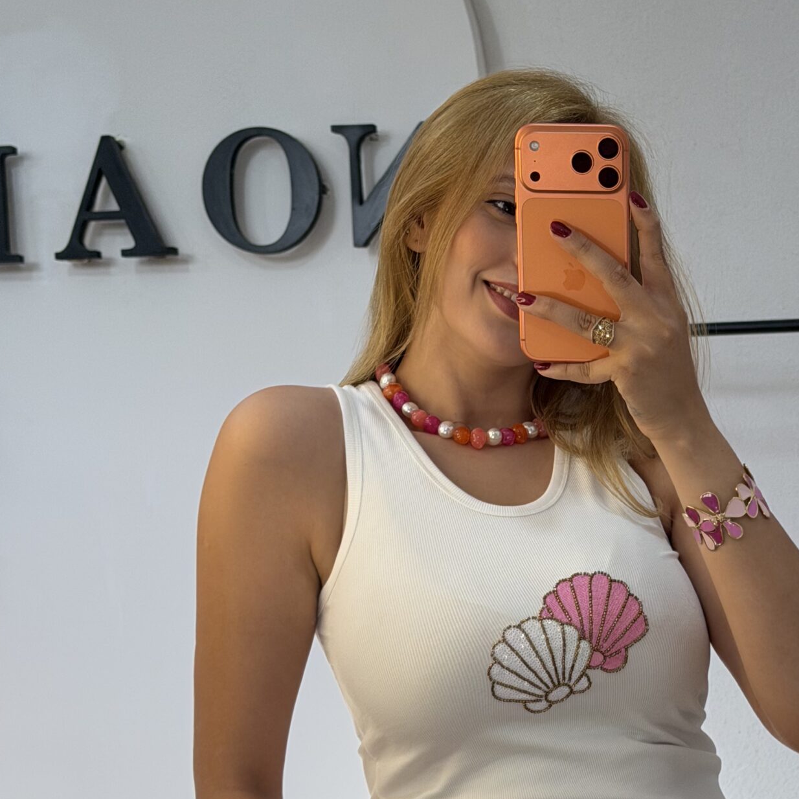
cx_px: 565
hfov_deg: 19.6
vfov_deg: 19.6
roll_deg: +1.9
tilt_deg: -20.1
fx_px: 2298
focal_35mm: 88
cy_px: 585
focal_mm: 6.76
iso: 80
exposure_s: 1/327
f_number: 1.78
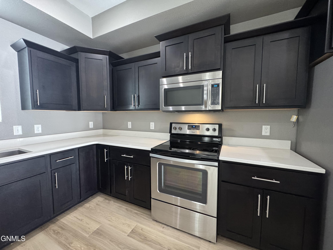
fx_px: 135
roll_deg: +0.3
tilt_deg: -4.4
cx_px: 166
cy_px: 125
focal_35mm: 14
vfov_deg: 85.7
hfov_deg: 102.1
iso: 640
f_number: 2.2
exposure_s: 1/60
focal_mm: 2.22
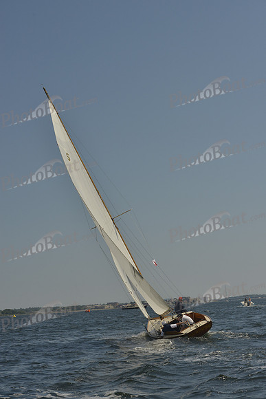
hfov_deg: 19.5
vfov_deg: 28.8
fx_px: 775
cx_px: 133
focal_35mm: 70
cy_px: 200
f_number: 10
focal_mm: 70
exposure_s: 1/800
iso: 280
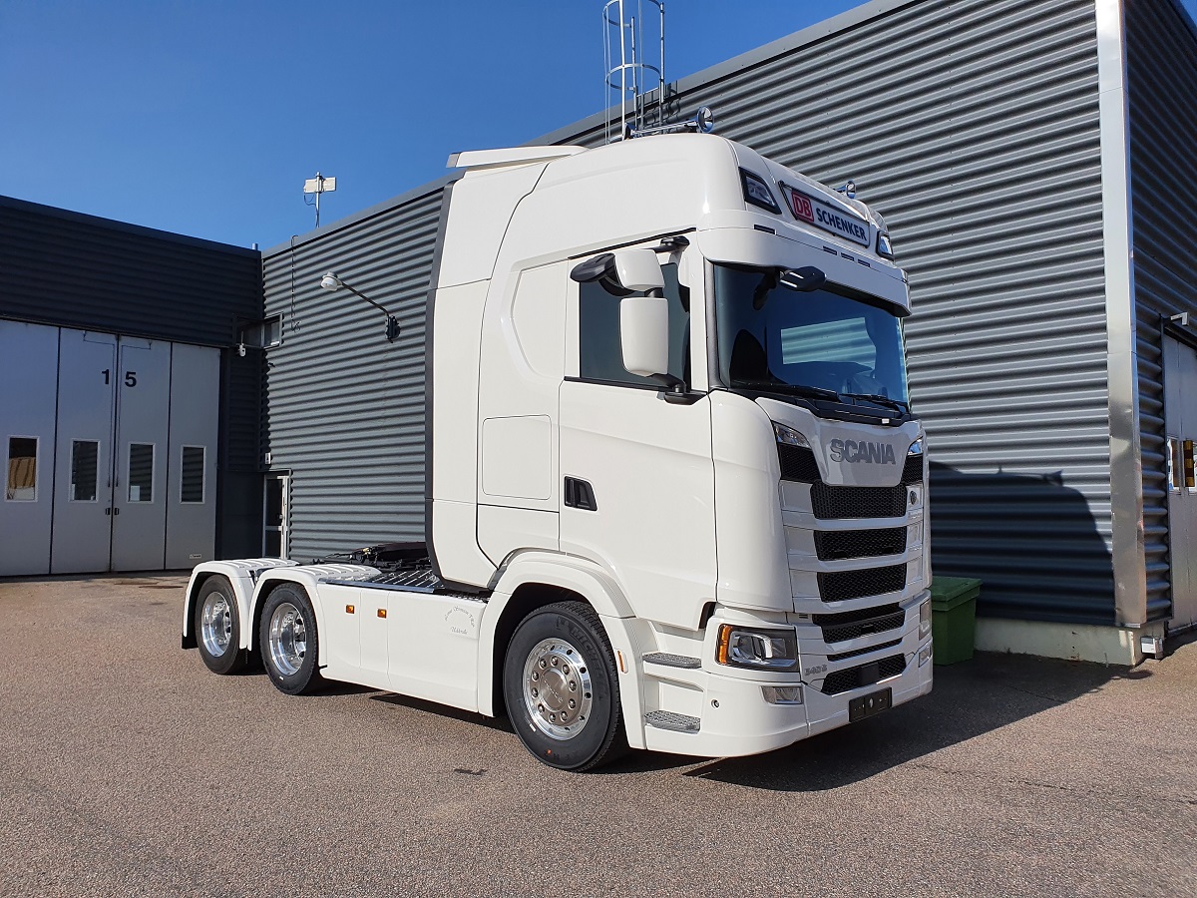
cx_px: 598
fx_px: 899
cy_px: 449
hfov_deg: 67.3
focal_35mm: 26
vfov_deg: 53.1
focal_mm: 4.32
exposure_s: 1/4400
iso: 50
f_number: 2.4
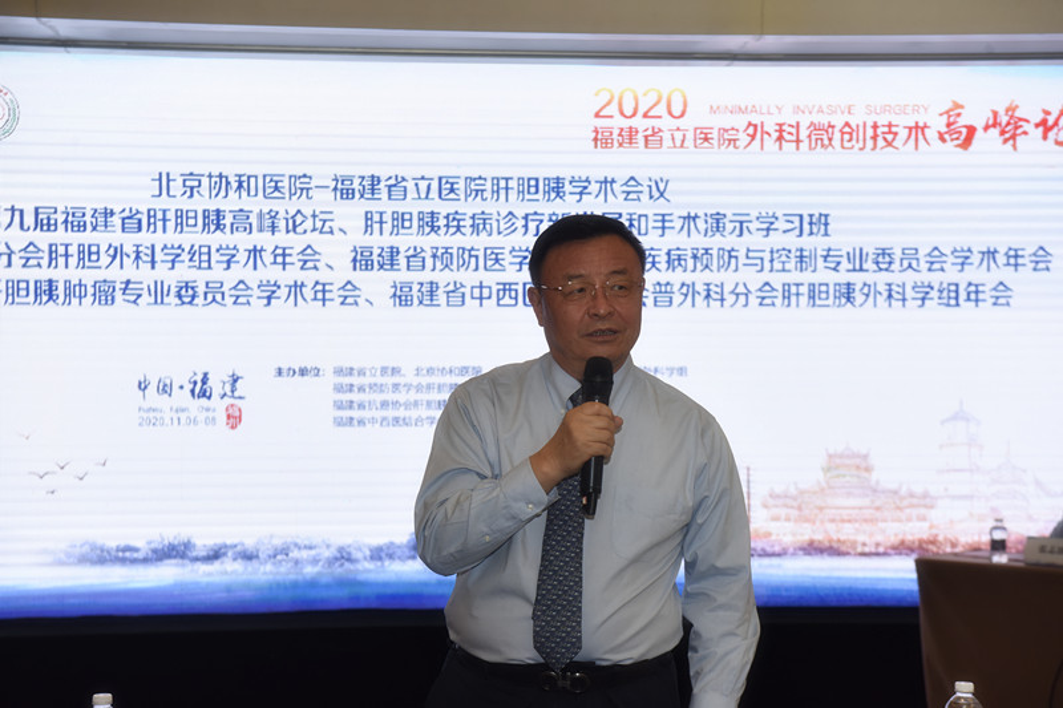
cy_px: 354
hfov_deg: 28.8
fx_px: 2066
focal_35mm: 70
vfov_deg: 19.4
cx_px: 532
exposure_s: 1/200
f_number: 7.1
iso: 1250
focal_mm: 70
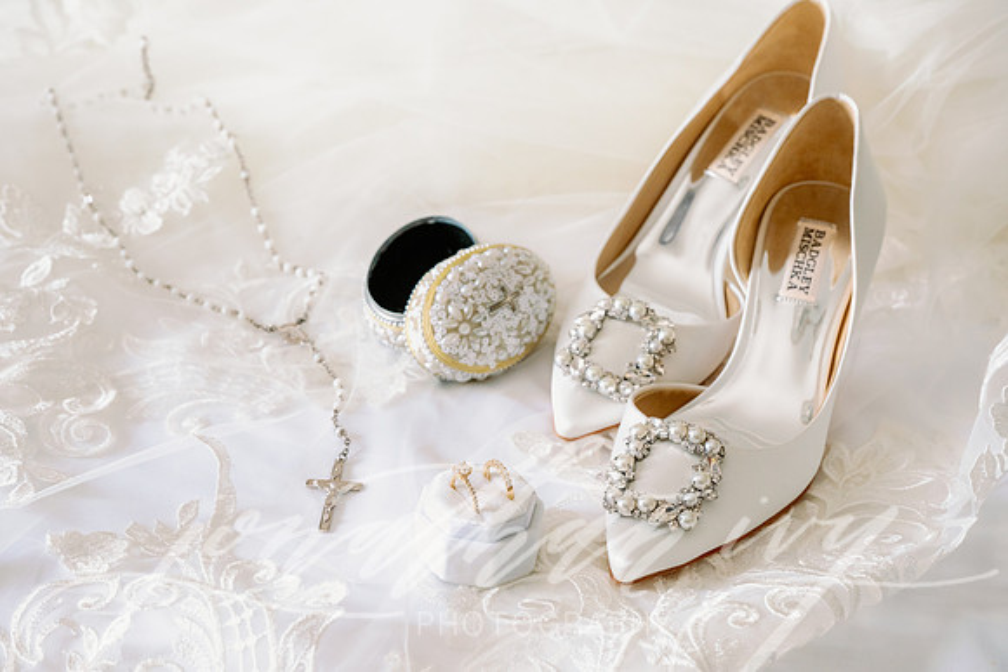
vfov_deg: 19.5
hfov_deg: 28.8
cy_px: 336
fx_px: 1960
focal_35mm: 70
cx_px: 504
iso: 2000
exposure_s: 1/200
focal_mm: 70
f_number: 7.1
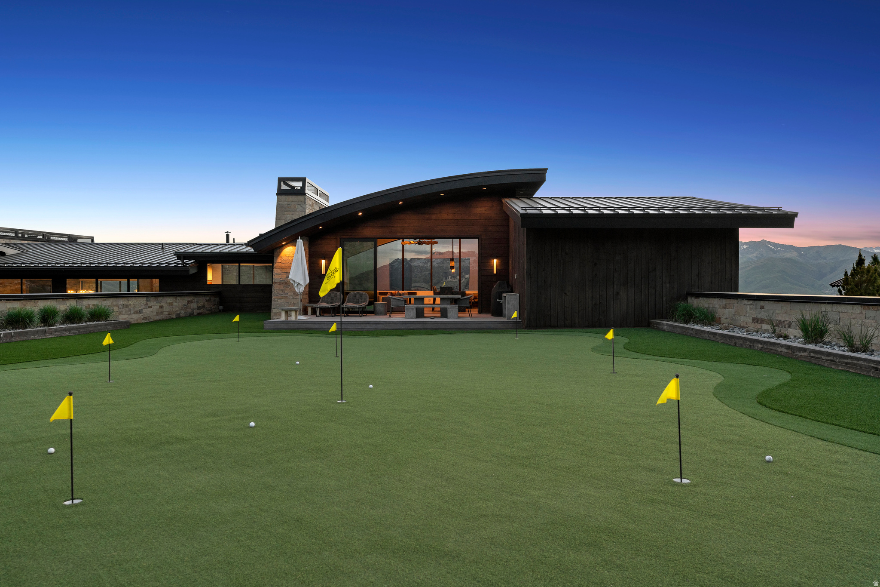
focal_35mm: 24
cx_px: 440
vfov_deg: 53.1
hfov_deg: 73.7
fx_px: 587
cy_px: 294
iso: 500
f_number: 5.6
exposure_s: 1/40
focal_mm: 24
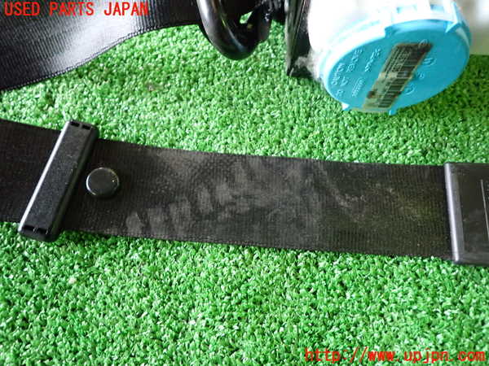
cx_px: 244
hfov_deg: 69.4
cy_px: 183
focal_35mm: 25
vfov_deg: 54.9
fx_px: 353
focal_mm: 4.5
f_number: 2
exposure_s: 1/30
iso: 640
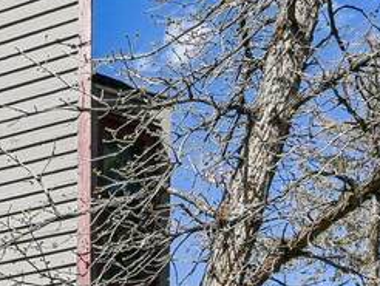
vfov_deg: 16.4
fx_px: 879
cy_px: 465
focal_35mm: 80
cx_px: -378
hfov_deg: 17.5
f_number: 8
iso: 200
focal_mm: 16
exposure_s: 1/640
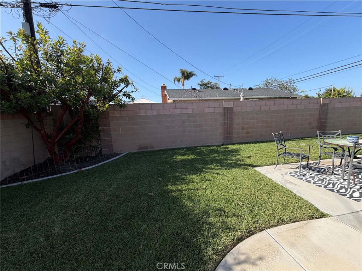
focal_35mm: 14
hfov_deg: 102.1
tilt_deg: -8.2
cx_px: 181
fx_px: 146
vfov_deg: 85.7
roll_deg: +2.3
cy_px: 136
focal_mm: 2.22
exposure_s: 1/770
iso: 32
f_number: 2.2
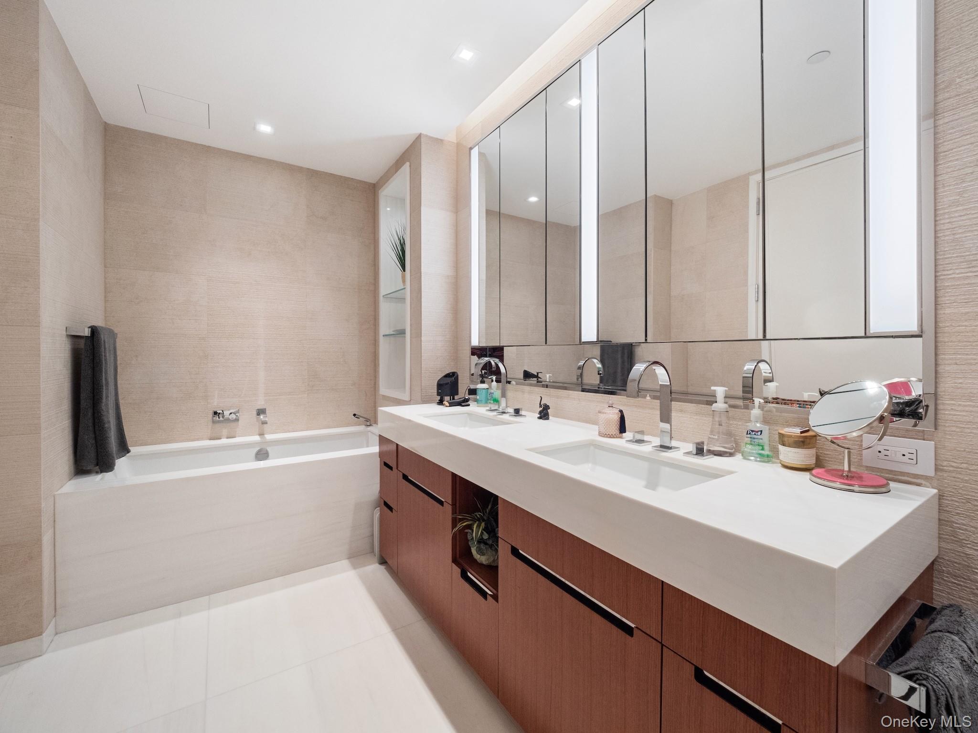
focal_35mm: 14
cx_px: 489
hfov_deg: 102.1
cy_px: 366
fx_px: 396
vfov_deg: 85.7
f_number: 6.3
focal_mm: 7
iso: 800
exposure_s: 1/40
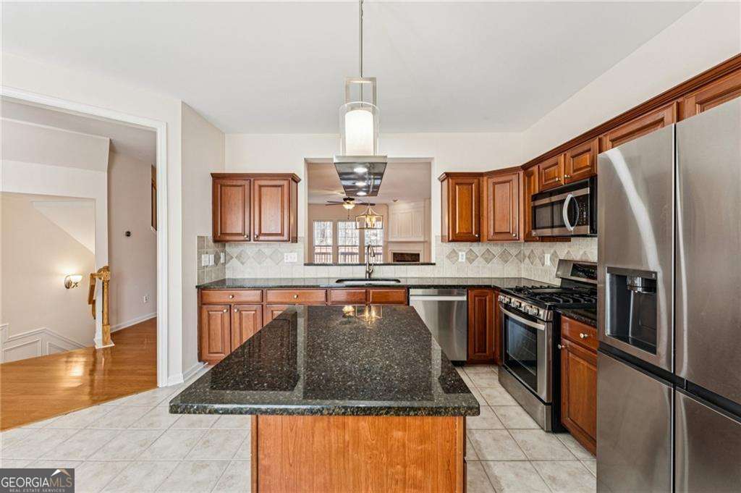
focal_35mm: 14
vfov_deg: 81.1
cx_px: 370
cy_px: 246
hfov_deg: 104.3
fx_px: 288
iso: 320
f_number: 8
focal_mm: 14
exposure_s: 1/30
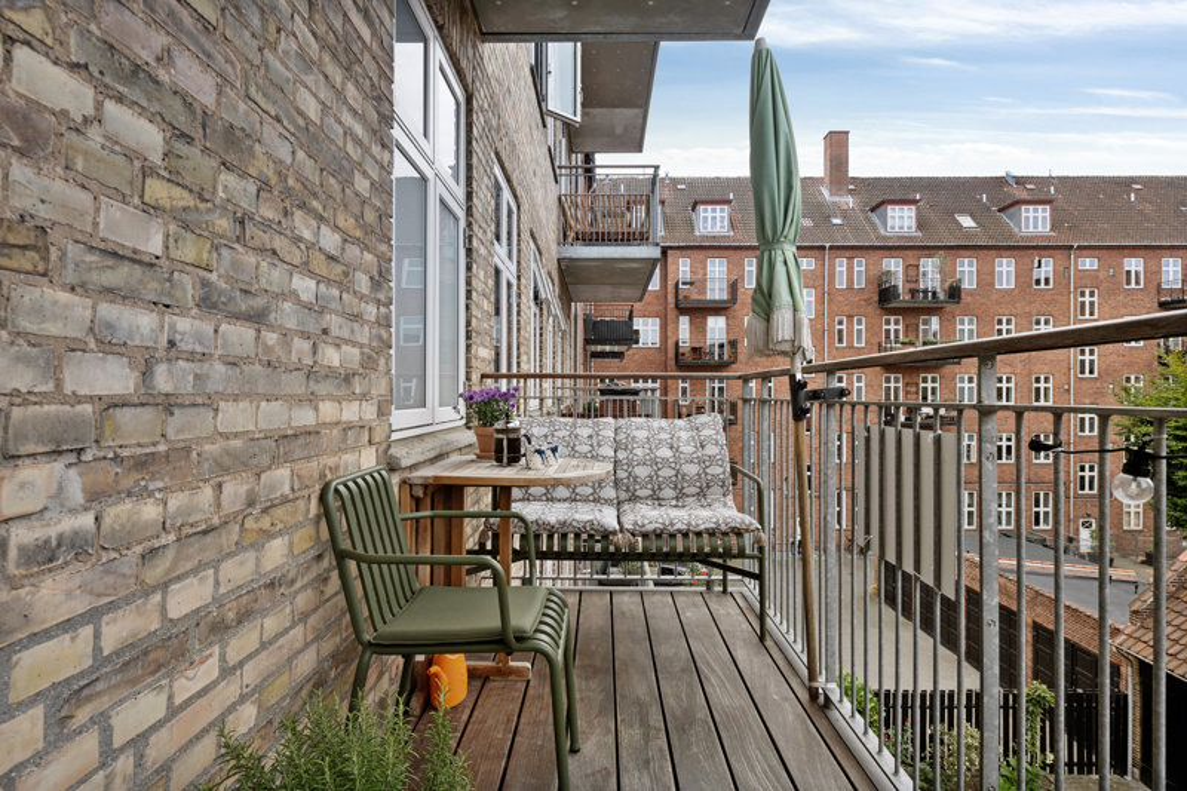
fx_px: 626
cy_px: 396
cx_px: 594
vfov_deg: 64.5
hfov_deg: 86.9
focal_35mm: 19
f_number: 10
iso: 160
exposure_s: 1/100
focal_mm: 19
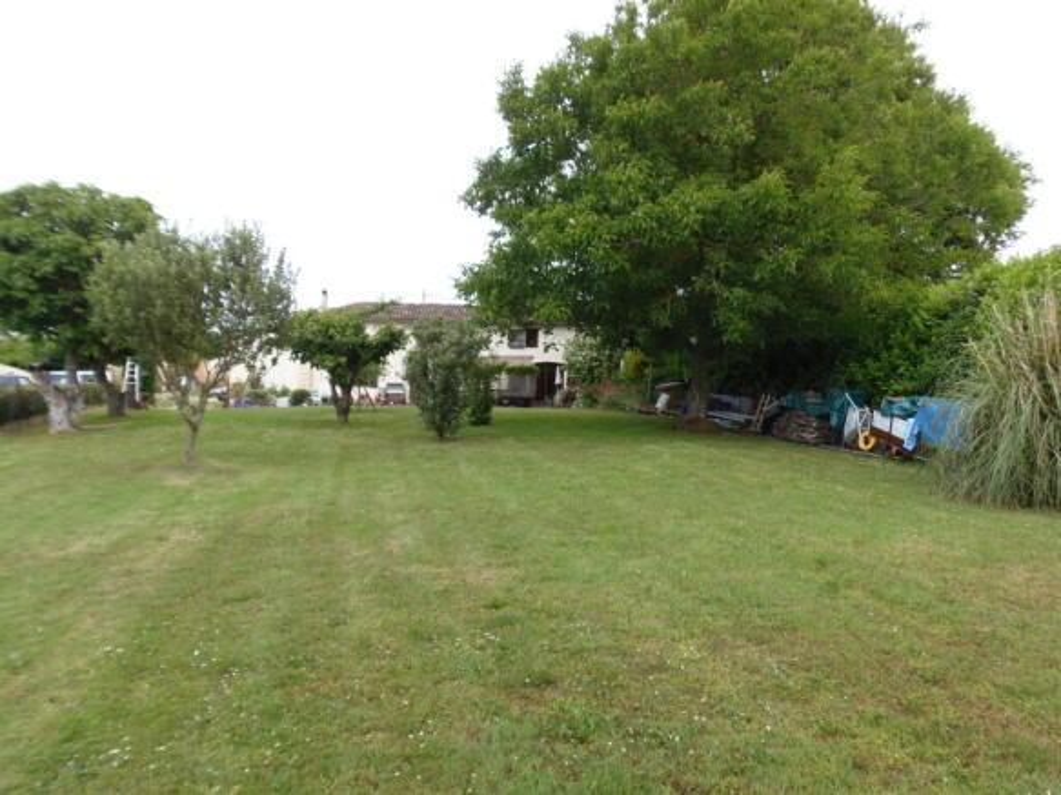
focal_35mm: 24
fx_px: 735
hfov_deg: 71.6
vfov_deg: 56.8
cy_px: 398
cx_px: 530
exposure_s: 1/320
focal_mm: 4.3
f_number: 2.9
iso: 64
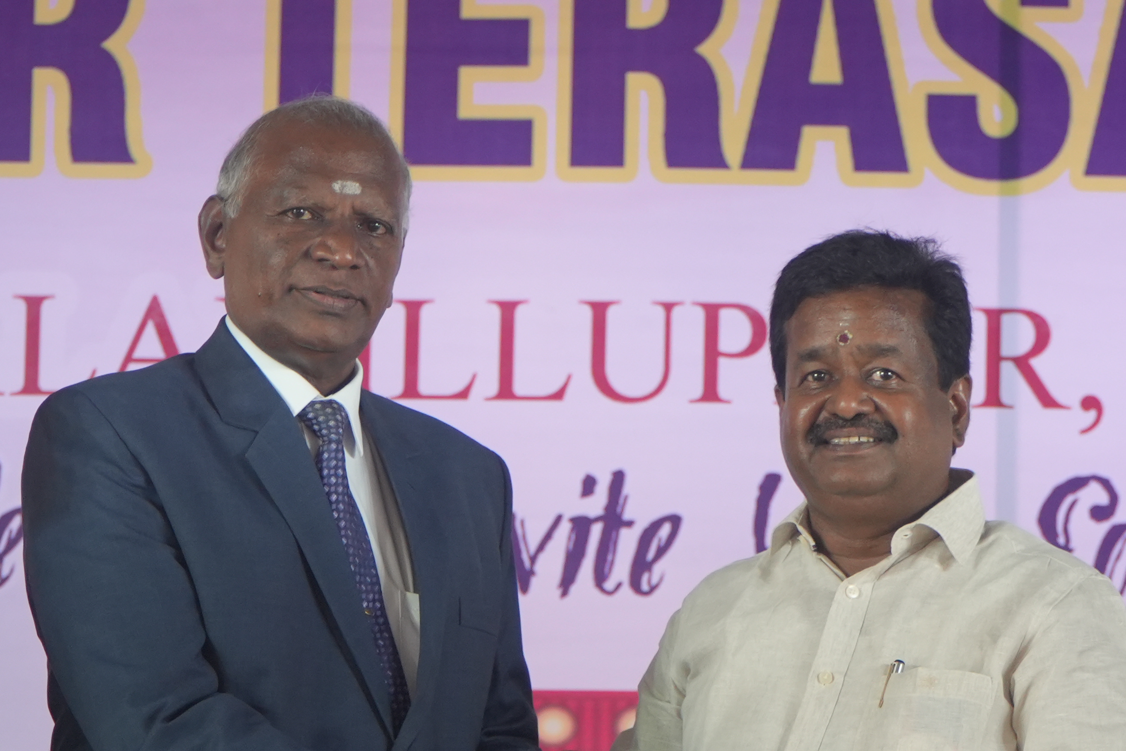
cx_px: 752
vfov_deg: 7.2
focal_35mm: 191
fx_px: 5974
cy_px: 744
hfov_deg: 10.8
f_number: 4
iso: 640
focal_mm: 54
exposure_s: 1/160
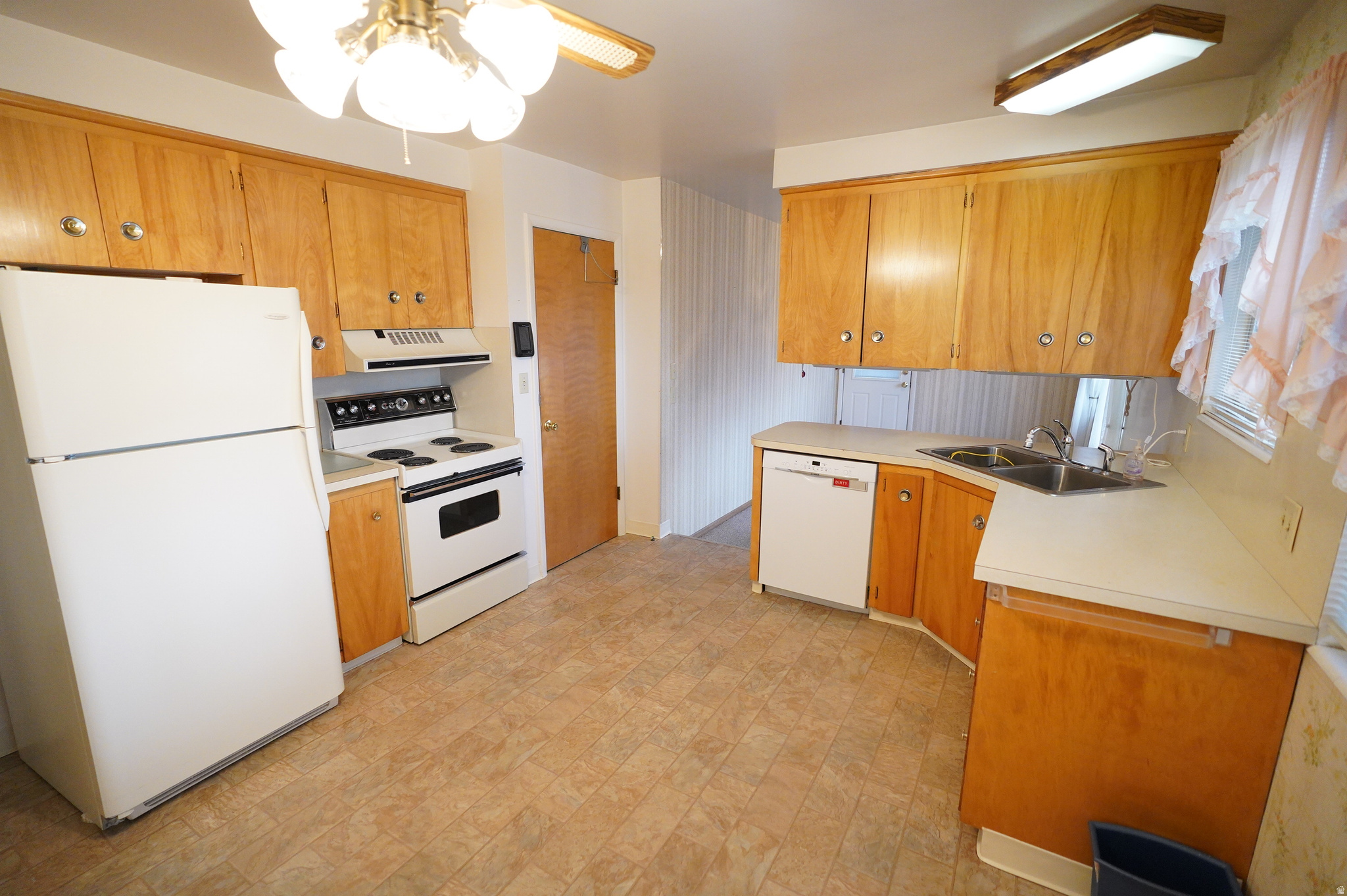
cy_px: 448
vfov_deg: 73.7
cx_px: 674
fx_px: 598
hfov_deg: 96.8
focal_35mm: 16
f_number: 2.8
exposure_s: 1/640
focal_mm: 16
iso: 6400
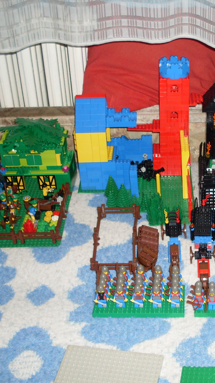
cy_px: 192
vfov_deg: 37.2
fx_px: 567
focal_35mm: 56
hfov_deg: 20.7
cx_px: 219
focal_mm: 6.3
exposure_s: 1/45
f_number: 2.8
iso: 100
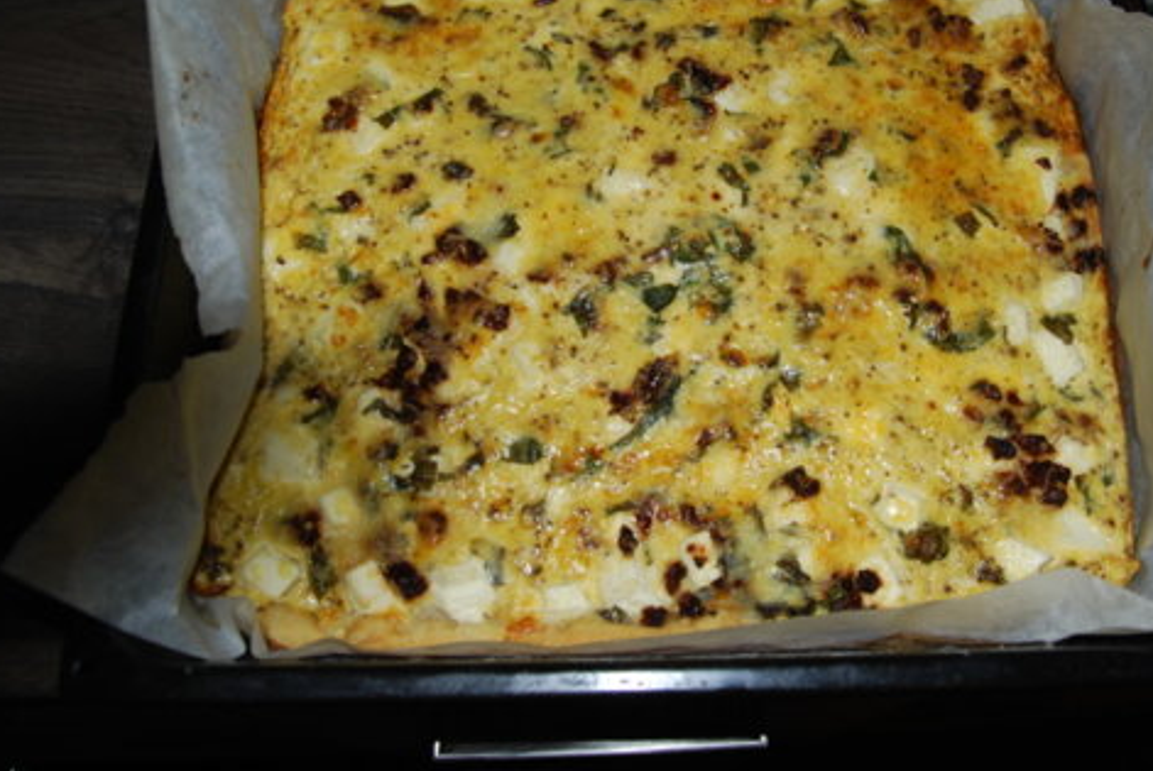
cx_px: 671
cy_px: 281
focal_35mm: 35
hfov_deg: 54.6
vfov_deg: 38.0
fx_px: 1112
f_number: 4
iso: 100
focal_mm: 17
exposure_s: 1/125
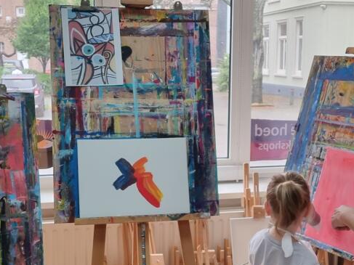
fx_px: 583
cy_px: 158
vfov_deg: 25.6
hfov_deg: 33.8
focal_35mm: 57
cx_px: 196
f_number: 1.8
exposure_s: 1/100
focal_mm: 5.4
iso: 250
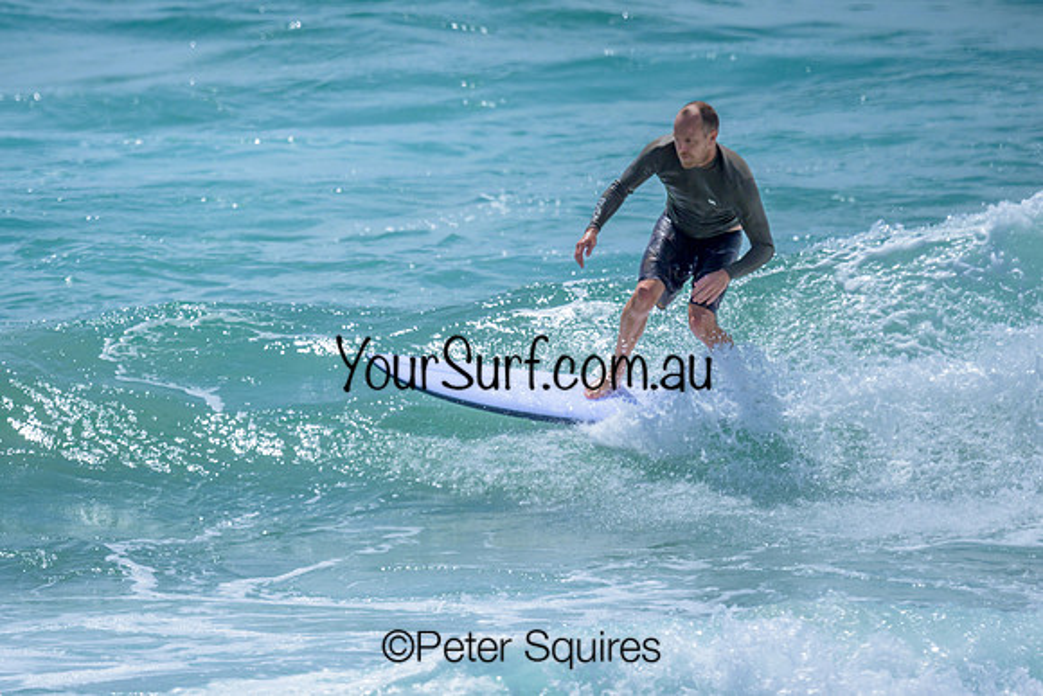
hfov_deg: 1.9
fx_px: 31833
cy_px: 262
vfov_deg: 1.3
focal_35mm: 1099
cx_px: 327
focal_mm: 800
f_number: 6.3
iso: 200
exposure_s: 1/3200
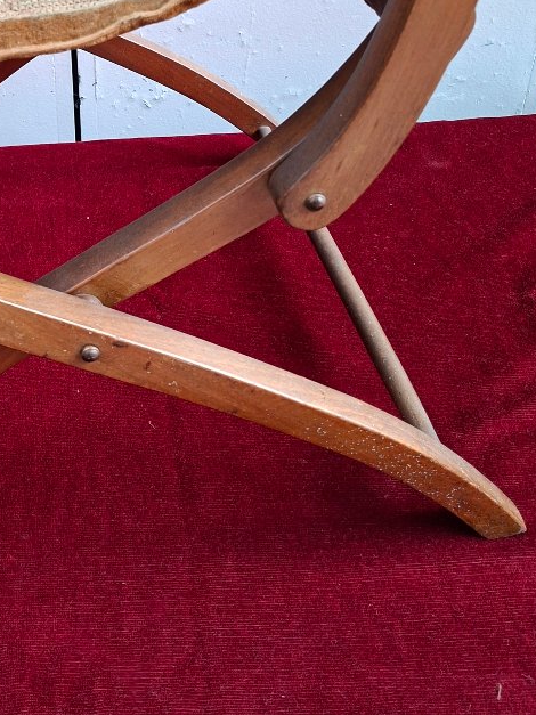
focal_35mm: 44
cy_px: 153
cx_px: 58
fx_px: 909
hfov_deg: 31.4
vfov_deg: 41.3
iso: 250
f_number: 1.8
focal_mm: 5.54
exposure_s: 1/100
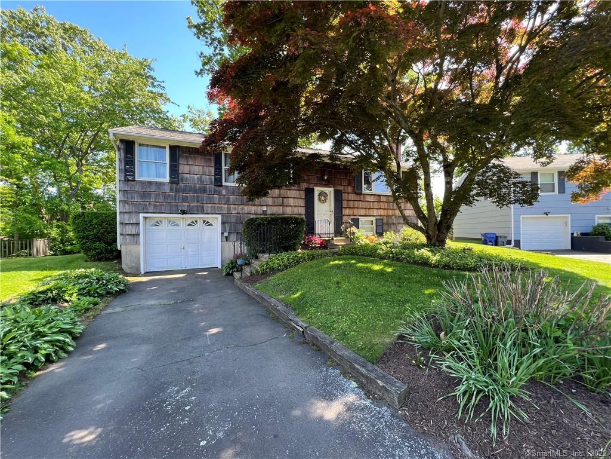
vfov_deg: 89.9
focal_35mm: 13
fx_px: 229
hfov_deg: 106.2
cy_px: 230
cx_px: 306
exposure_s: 1/135
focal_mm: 1.57
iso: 32
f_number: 1.8
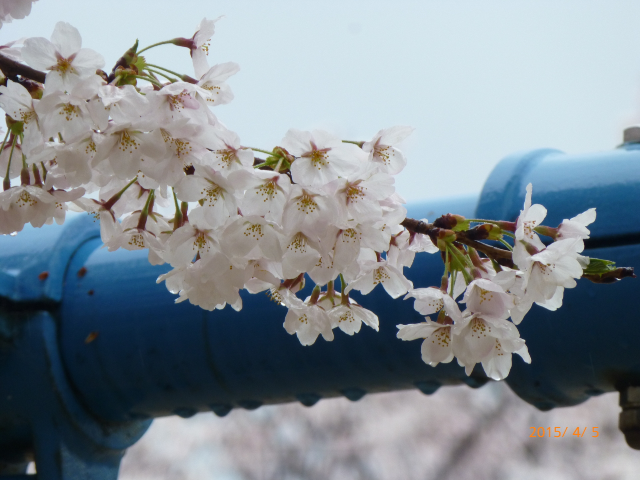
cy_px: 240
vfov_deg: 3.1
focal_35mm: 480
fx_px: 8875
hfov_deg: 4.1
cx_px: 320
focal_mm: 86
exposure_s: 1/125
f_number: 6.4
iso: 160
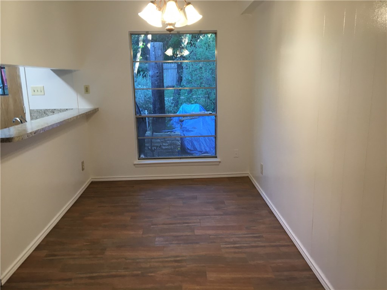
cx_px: 194
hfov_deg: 61.7
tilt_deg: -12.9
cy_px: 145
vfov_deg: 48.2
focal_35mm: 29
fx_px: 324
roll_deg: +0.3
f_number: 2.2
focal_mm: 4.15
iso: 50
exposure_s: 1/30
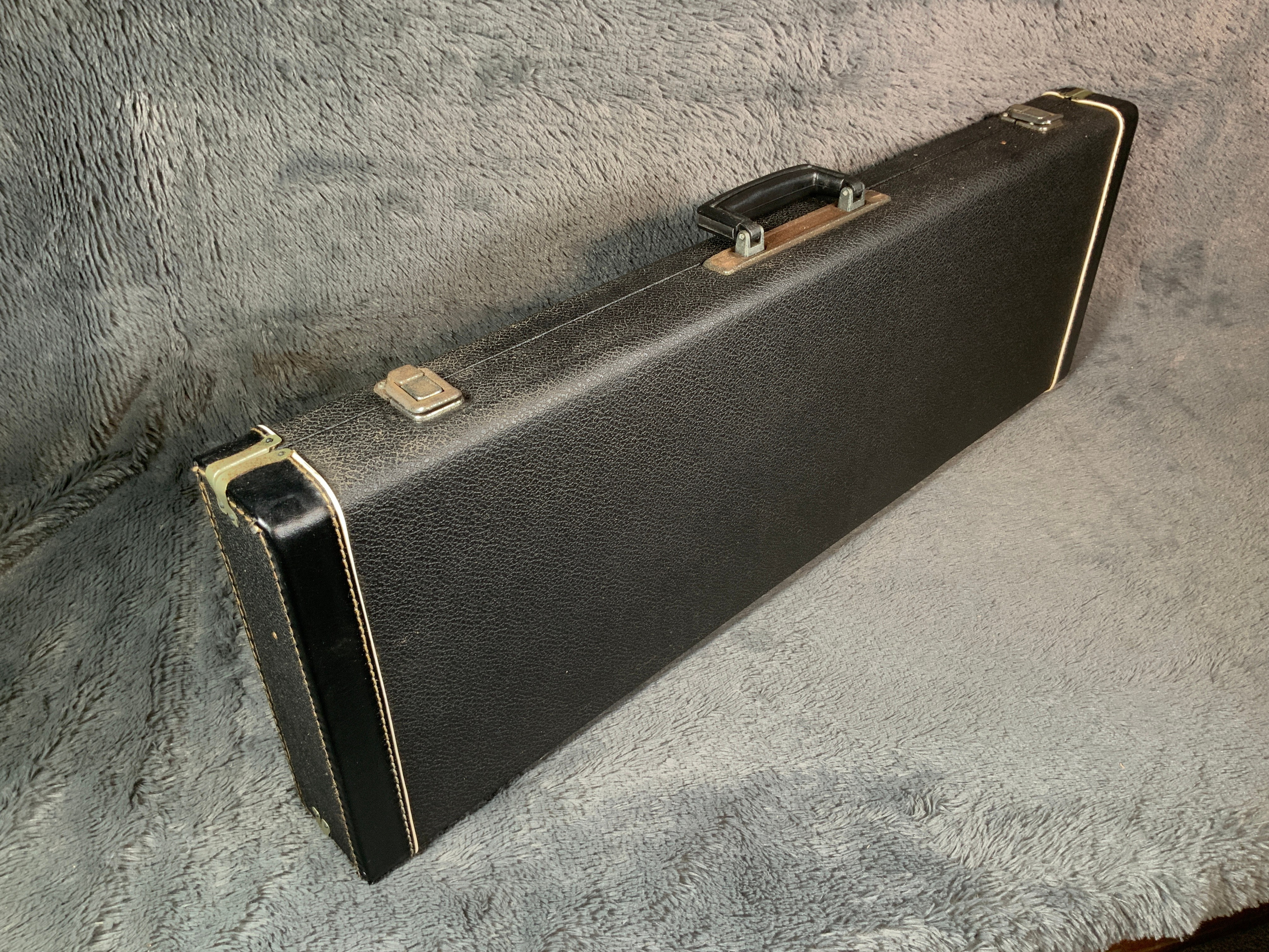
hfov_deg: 61.7
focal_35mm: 29
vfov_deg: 48.2
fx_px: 1063
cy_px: 476
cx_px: 634
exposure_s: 1/62
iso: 64
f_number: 1.8
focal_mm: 3
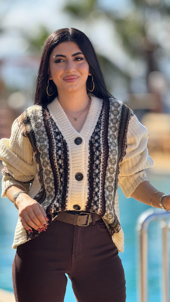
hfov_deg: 9.3
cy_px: 151
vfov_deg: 16.4
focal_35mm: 131
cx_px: 72
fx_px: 1050
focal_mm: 15.66
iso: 50
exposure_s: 1/680
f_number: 2.8
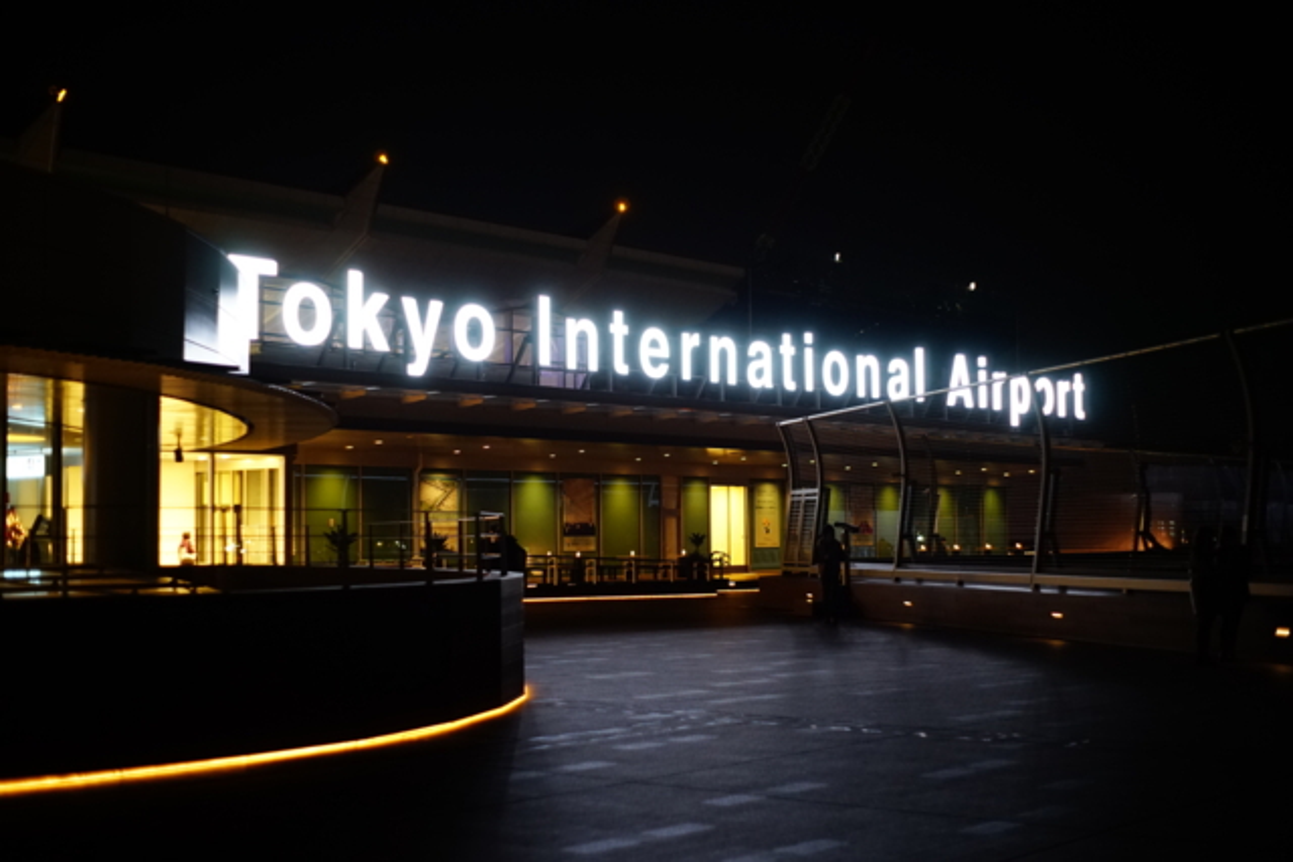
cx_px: 646
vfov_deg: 27.0
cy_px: 431
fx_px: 1796
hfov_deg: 39.6
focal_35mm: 50
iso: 1250
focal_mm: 50
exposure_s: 1/40
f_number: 2
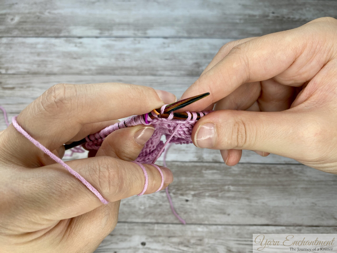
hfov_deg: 69.4
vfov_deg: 54.9
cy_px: 126
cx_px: 168
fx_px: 243
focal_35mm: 25
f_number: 1.8
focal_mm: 4.25
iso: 40
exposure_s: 1/121
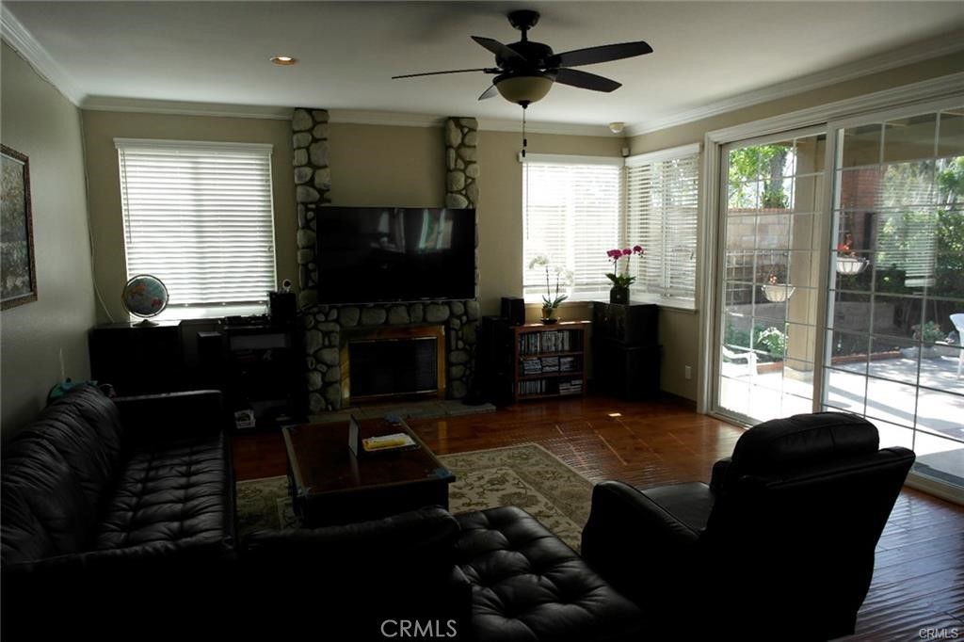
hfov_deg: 73.8
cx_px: 482
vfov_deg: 53.1
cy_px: 321
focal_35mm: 24
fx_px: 642
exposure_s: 1/125
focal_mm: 16
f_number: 3.2
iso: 100
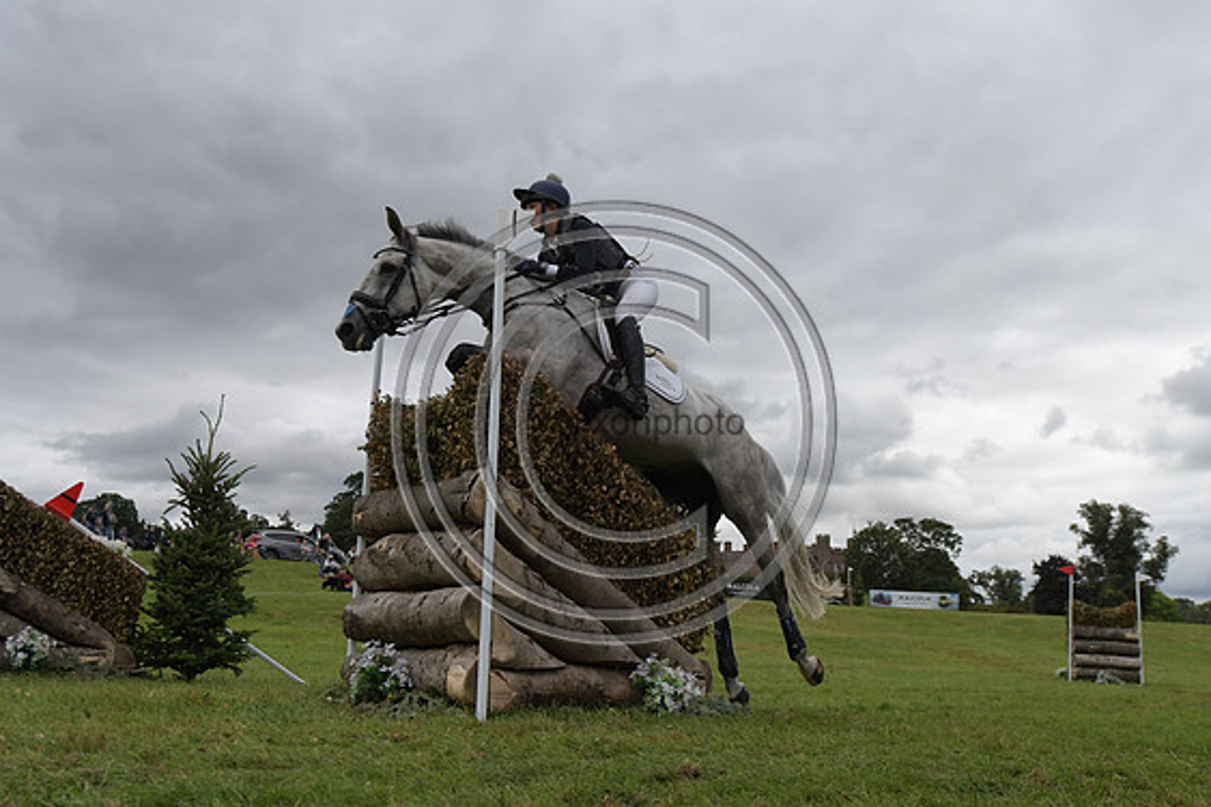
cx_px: 589
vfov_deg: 38.9
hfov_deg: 55.8
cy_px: 393
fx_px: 1143
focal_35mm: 34
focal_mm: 22
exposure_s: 1/4000
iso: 900
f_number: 5.6
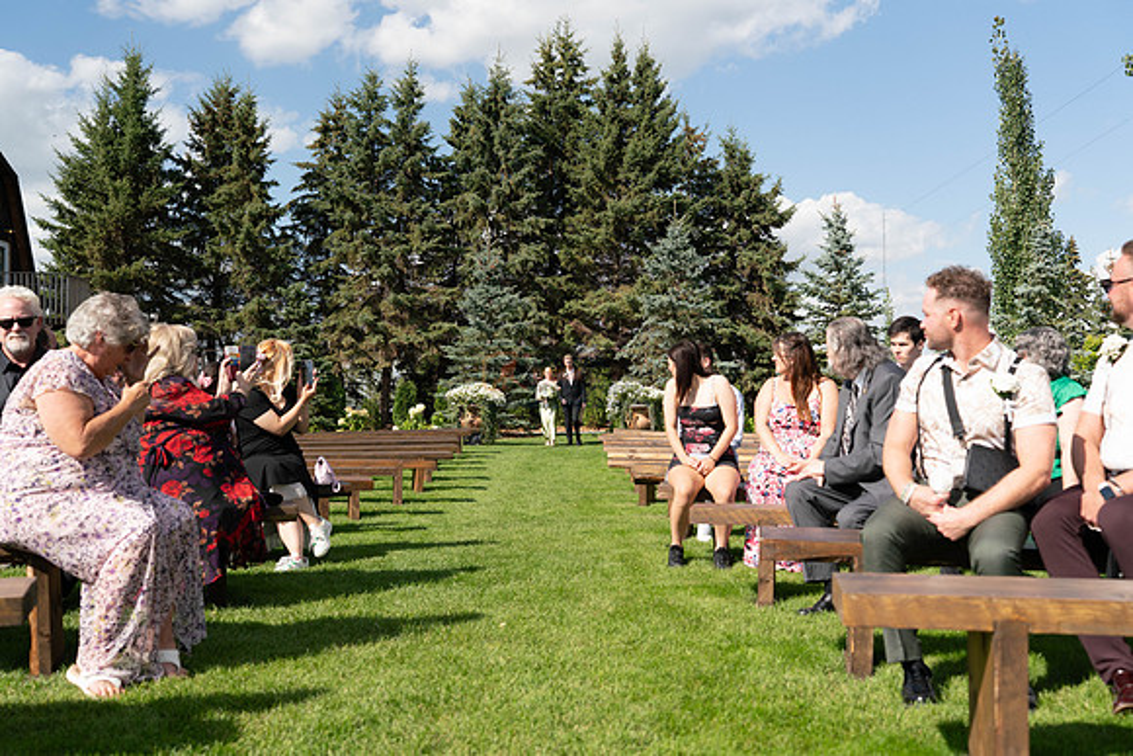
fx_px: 1189
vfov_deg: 35.3
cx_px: 566
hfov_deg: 51.0
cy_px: 378
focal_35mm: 38
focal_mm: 35
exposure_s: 1/2500
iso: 400
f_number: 4
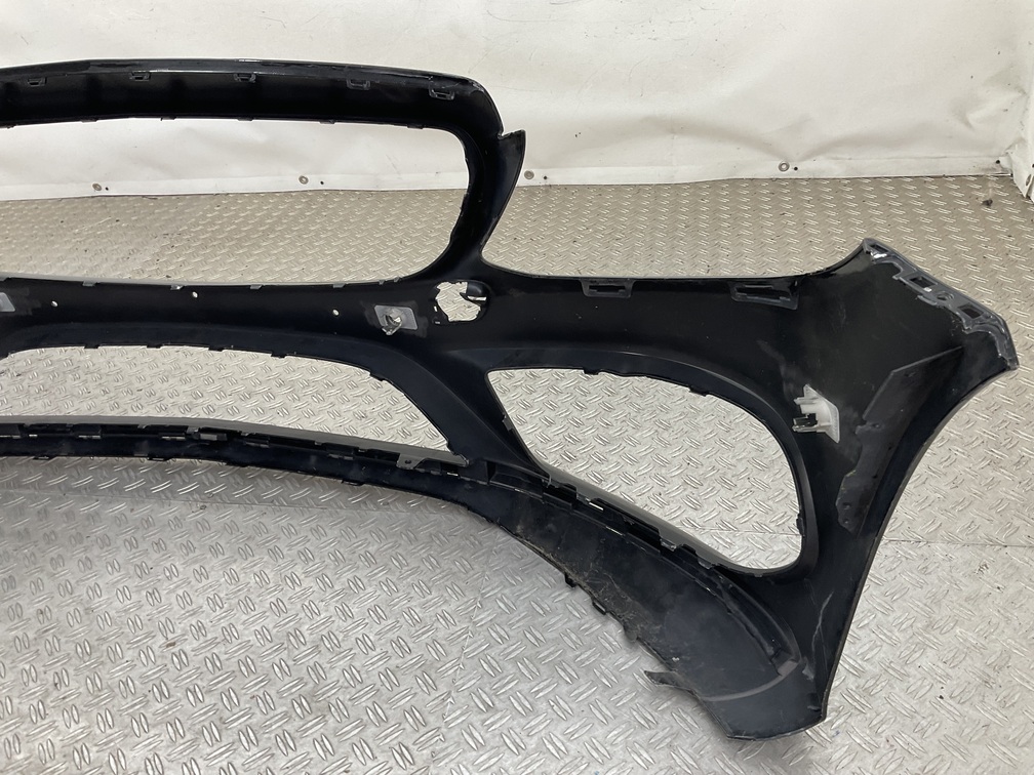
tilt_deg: -34.8
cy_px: 388
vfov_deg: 48.2
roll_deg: +5.7
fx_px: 866
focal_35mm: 29
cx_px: 517
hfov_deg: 61.7
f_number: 1.8
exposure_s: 1/120
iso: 40
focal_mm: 3
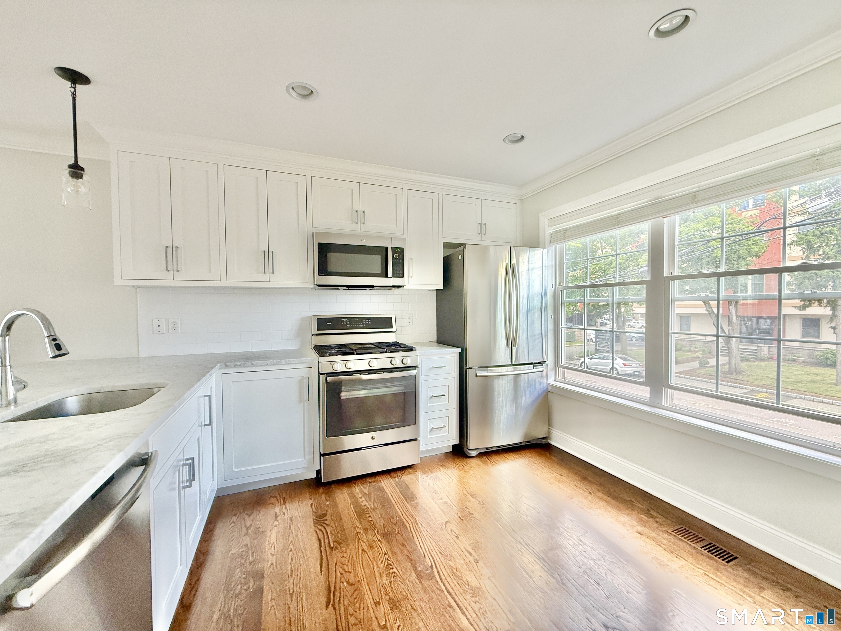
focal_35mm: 14
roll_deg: -0.2
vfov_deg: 85.7
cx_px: 420
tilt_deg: -1.0
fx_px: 340
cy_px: 316
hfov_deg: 102.1
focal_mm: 2.22
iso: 200
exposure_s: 1/99
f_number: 2.2
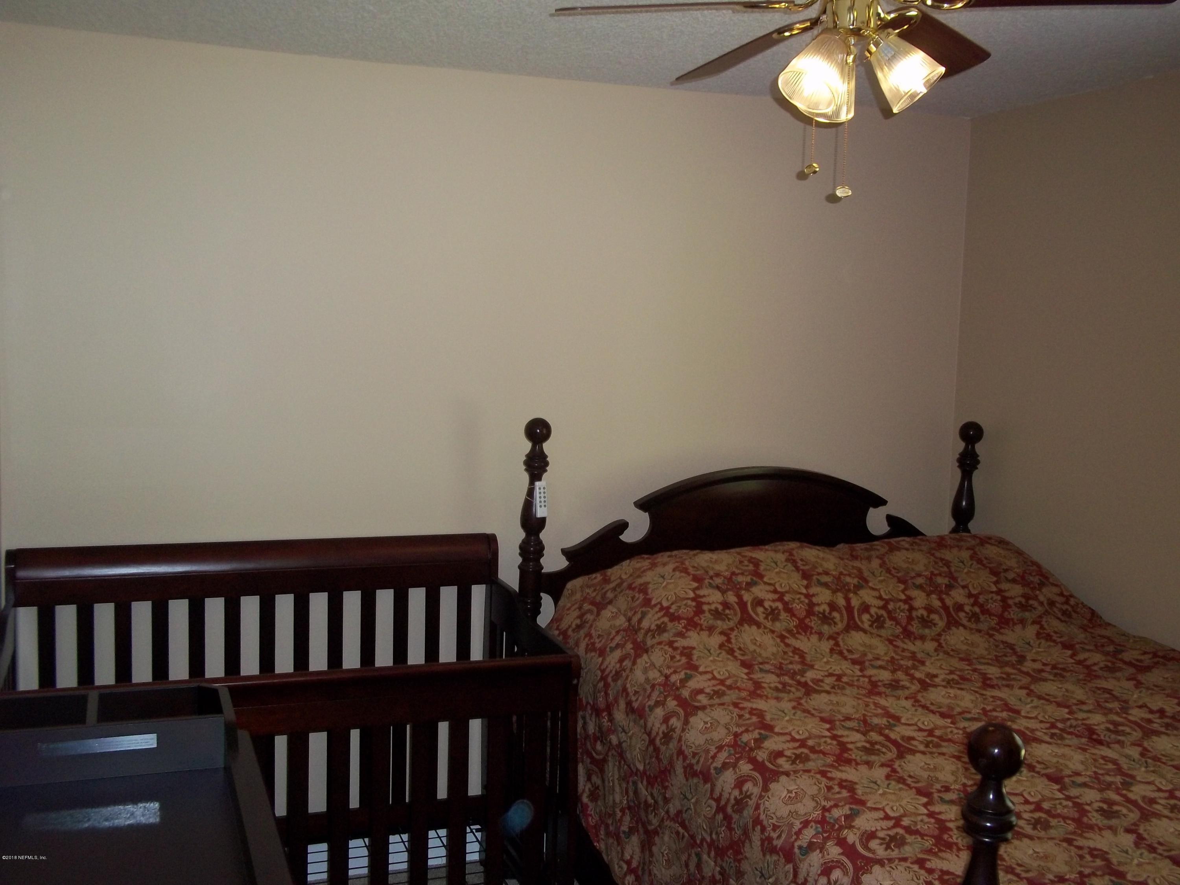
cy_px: 442
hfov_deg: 51.4
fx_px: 1227
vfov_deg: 39.7
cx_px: 590
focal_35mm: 36
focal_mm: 6.5
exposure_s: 1/30
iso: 160
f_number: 3.1
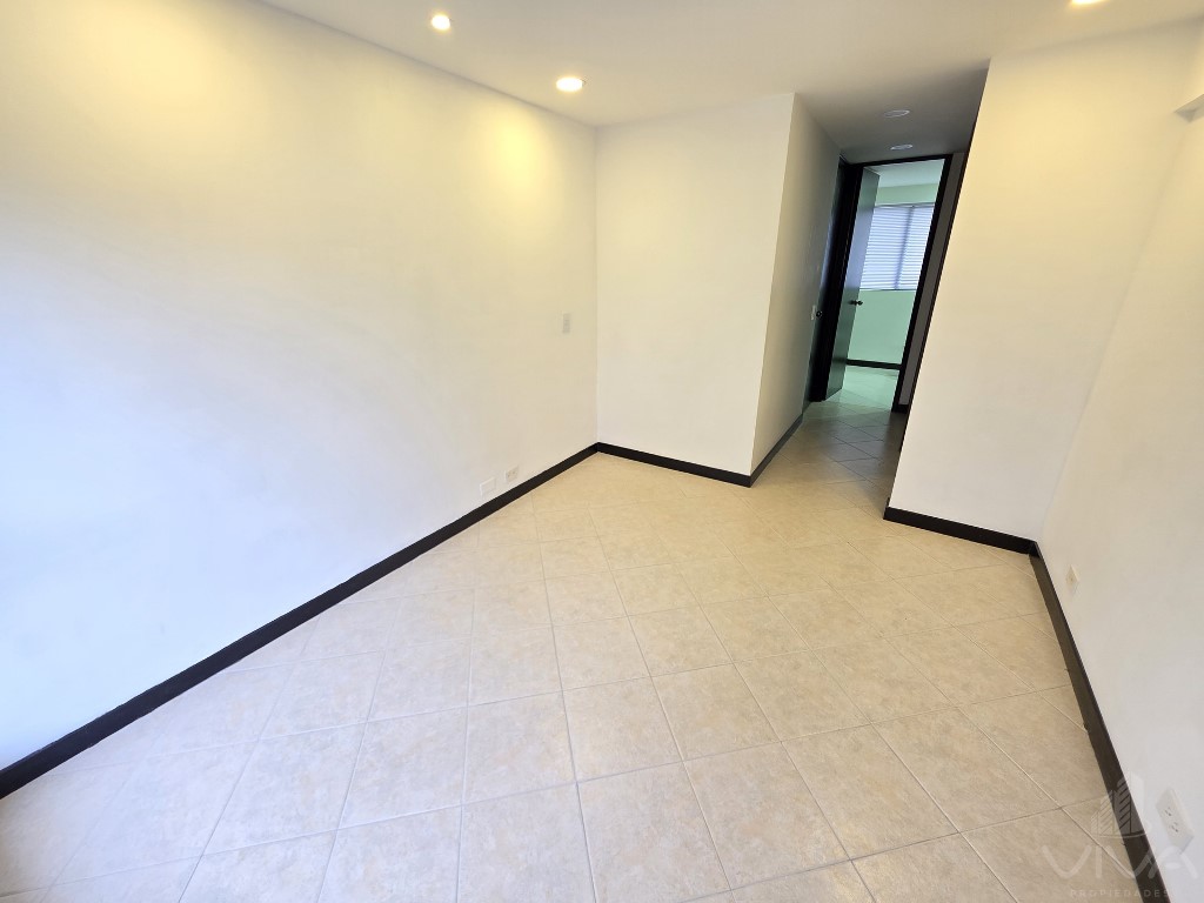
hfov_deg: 106.2
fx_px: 452
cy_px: 452
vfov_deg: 89.9
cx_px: 602
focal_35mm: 13
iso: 80
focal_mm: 2.2
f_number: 1.9
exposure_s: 1/34.3
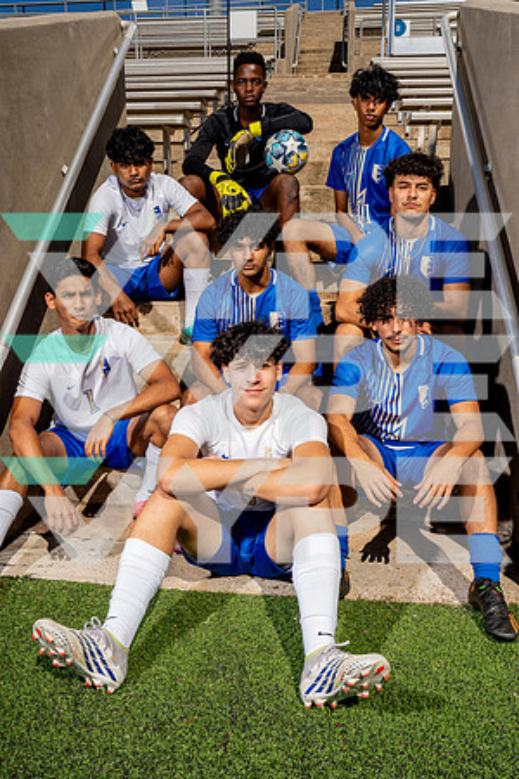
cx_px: 260
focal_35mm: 32
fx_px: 692
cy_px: 390
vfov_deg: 58.7
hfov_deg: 41.1
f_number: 14
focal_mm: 32
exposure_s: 1/250
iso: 100
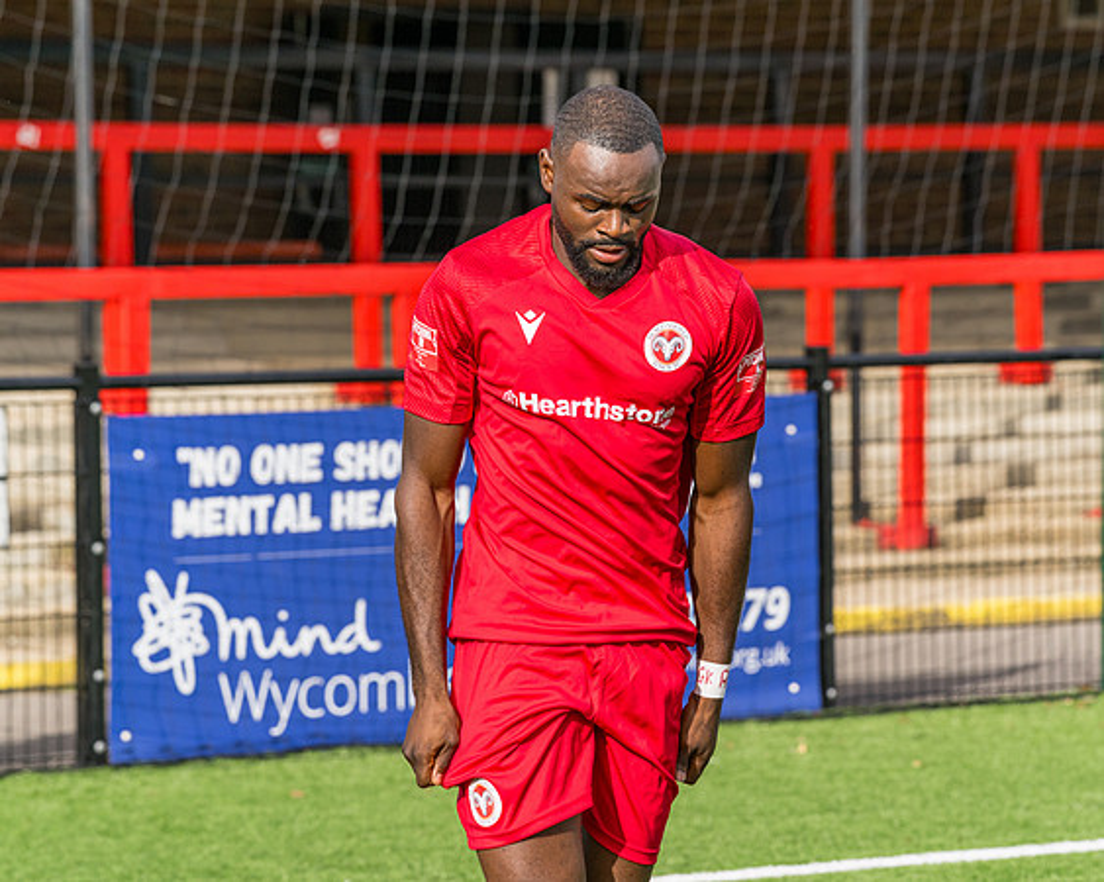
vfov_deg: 9.2
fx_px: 5483
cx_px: 631
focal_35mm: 168
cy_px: 441
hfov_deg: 11.5
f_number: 5
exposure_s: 1/2000
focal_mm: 135
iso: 400
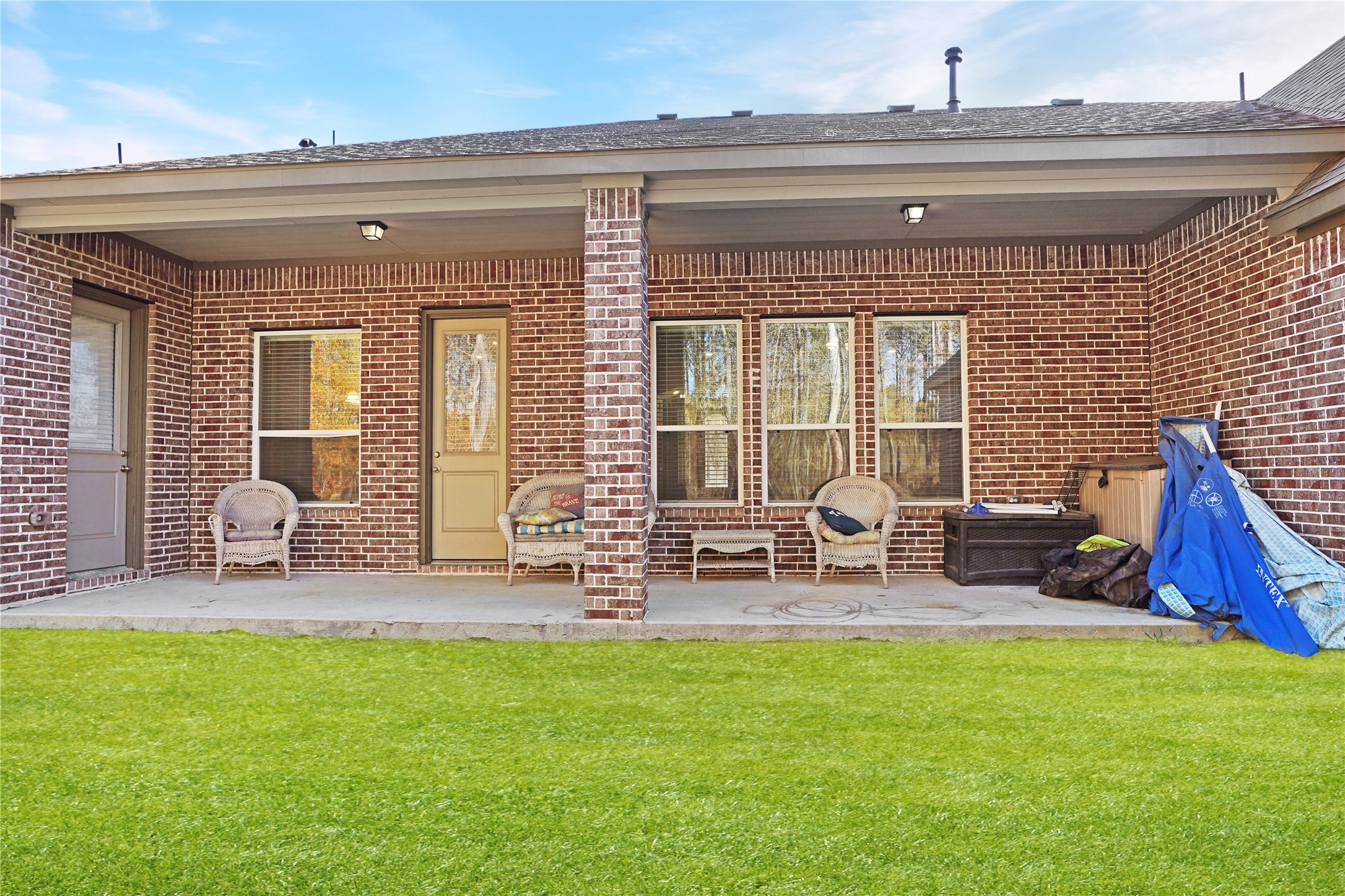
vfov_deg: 64.6
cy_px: 448
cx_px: 672
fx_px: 710
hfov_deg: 86.9
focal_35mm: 19
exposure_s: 1/125
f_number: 6.3
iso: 200
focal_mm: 19
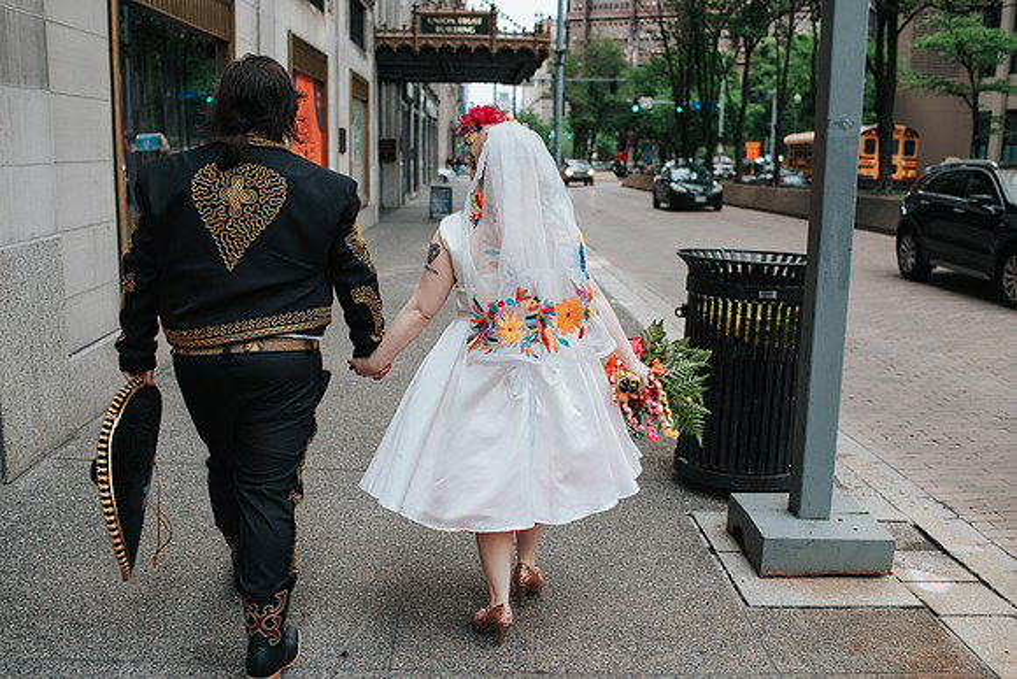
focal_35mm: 35
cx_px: 508
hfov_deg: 54.0
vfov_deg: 37.6
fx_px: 998
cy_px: 340
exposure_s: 1/1250
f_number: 3.5
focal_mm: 35
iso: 450
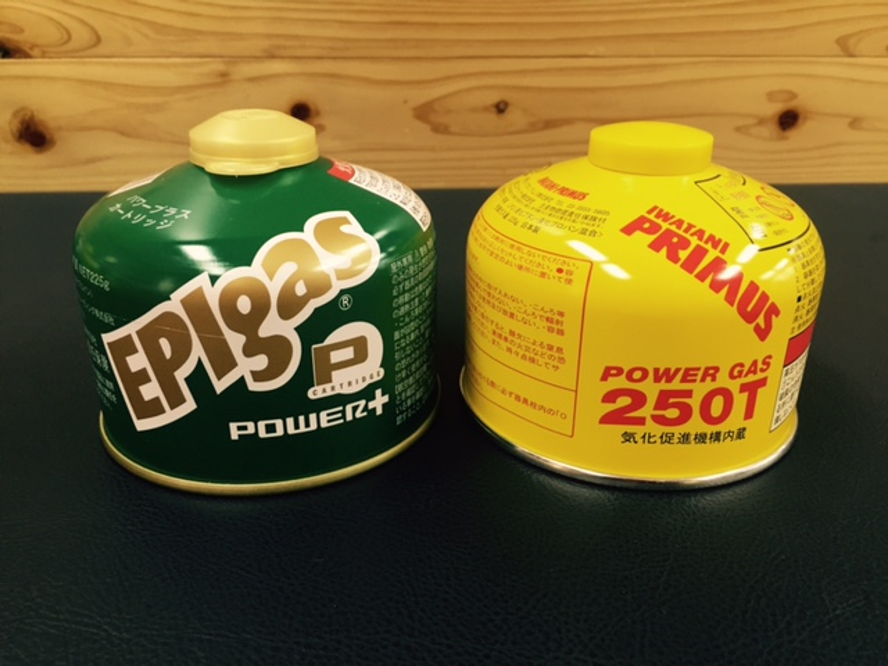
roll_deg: -1.5
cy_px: 333
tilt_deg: -24.4
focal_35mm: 29
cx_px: 444
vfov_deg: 48.2
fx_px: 744
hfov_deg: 61.7
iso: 125
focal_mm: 4.15
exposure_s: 1/33
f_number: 2.2
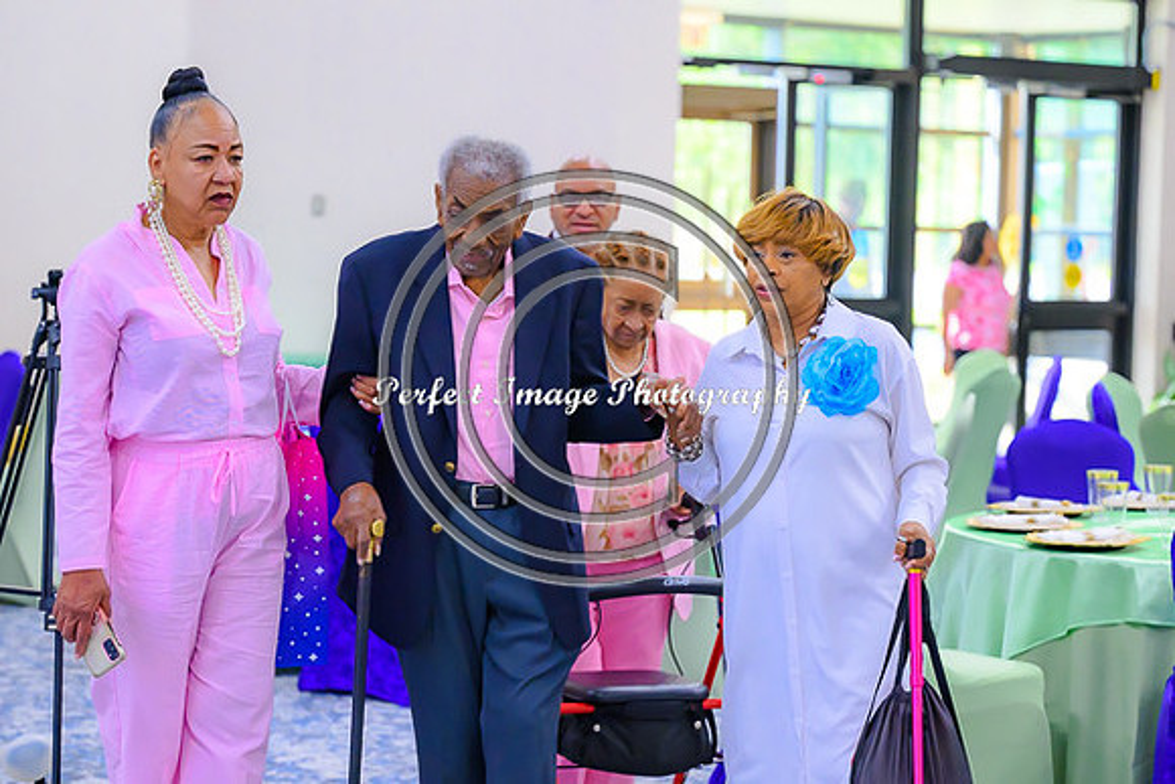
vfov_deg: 14.2
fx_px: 3135
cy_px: 489
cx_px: 588
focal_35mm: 96
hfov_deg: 21.2
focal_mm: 77
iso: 1800
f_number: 2.8
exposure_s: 1/200
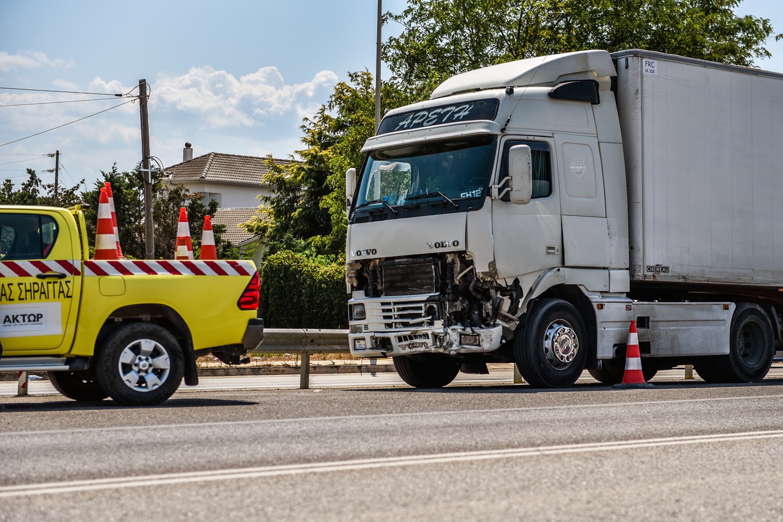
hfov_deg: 28.8
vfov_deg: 19.5
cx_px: 392
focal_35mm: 70
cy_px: 261
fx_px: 1523
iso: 100
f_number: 3.2
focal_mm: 70
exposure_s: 1/2500
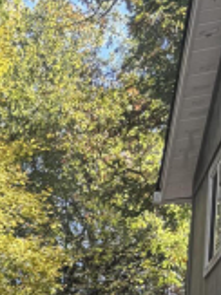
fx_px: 835
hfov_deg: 14.1
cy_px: 589
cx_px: -110
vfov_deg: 15.8
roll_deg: -1.4
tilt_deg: -9.1
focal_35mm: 98
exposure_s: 1/364
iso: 80
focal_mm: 6.76
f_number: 1.78
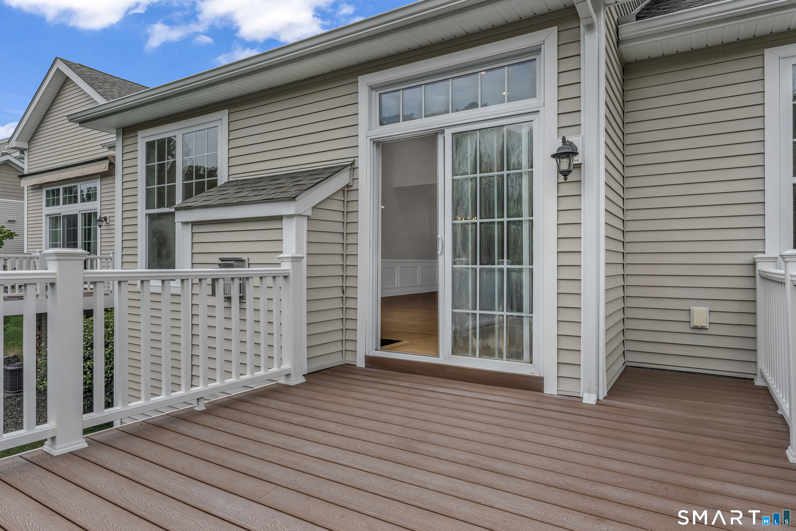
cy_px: 266
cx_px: 398
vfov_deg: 61.9
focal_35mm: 20
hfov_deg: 84.0
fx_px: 442
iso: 250
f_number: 8
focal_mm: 20
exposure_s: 1/200
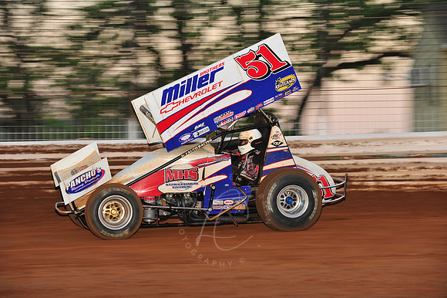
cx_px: 224
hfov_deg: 14.2
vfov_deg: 9.5
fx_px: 1799
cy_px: 149
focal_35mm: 145
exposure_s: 1/320
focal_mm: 145
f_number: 7.1
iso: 800
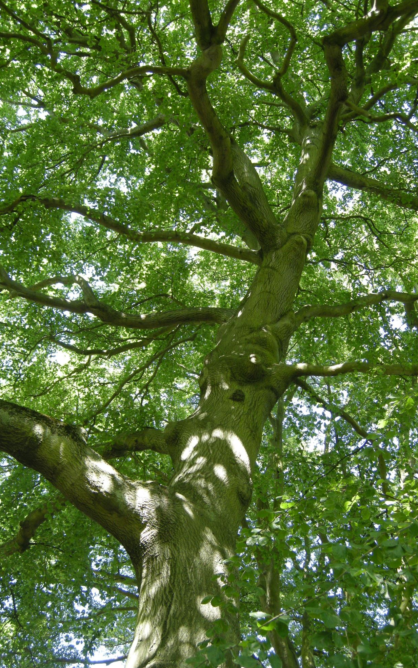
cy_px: 338
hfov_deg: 29.9
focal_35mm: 43
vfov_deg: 46.2
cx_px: 231
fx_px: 784
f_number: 2.9
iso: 131
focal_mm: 8.5
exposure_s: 1/53.4
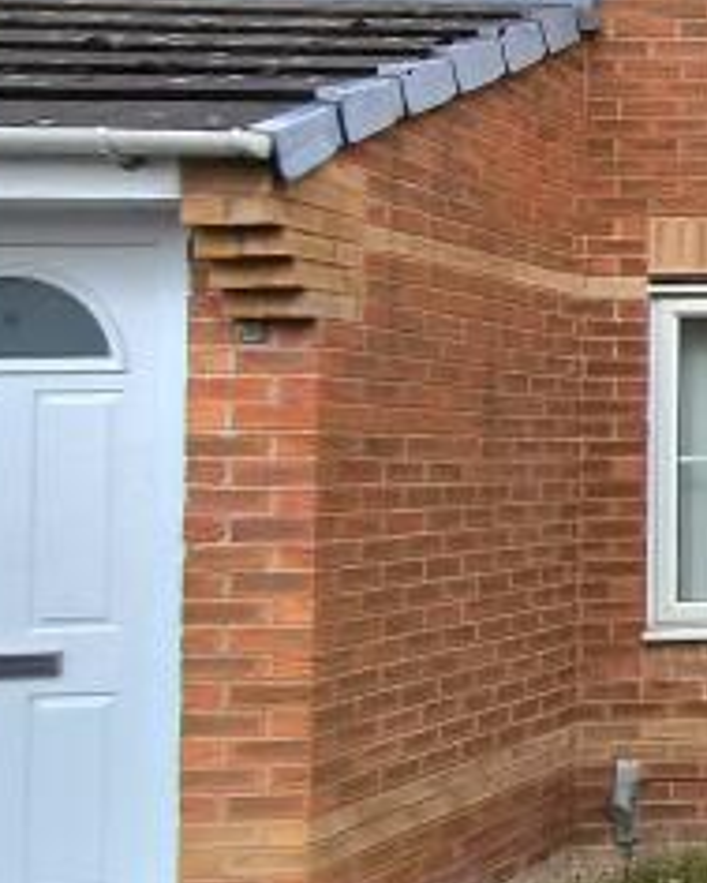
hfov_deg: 17.3
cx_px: 1500
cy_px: 378
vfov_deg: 34.1
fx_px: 1438
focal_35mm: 55
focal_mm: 2.2
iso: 100
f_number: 2.2
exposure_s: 1/3333
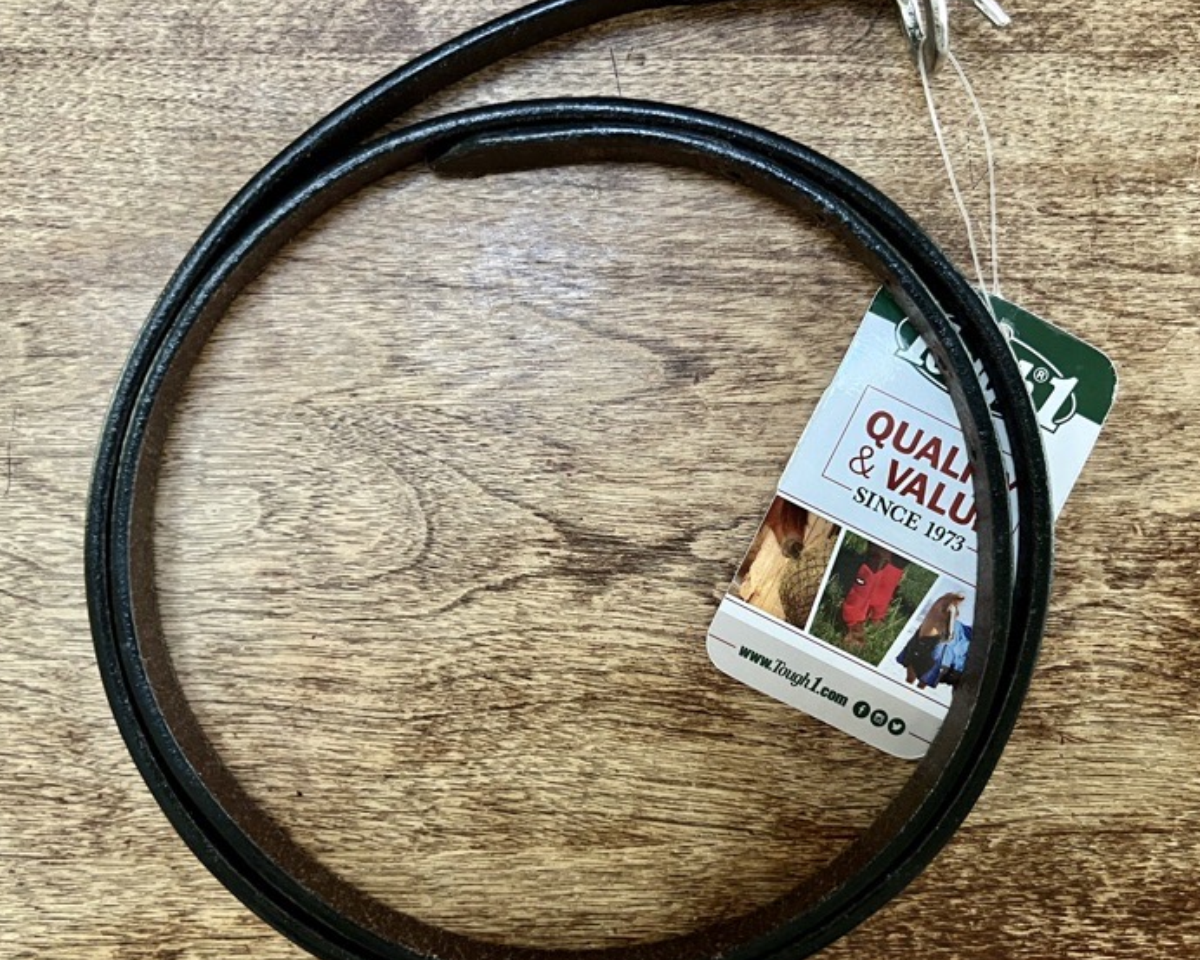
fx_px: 1172
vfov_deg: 44.6
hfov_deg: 54.1
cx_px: 657
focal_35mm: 33
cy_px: 460
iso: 500
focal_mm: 5.7
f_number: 1.5
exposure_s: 1/40
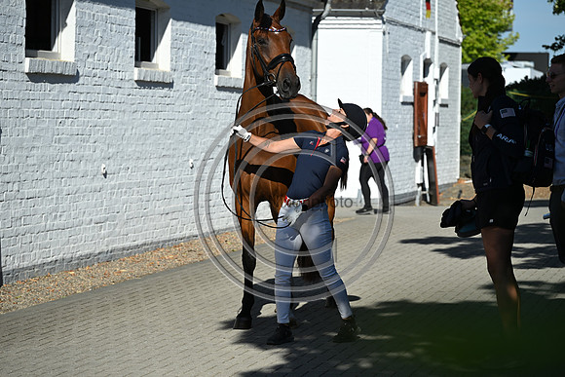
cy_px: 188
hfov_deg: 17.1
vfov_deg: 11.4
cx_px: 282
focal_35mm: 120
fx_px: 1884
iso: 220
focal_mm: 120
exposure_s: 1/1600
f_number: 5.6
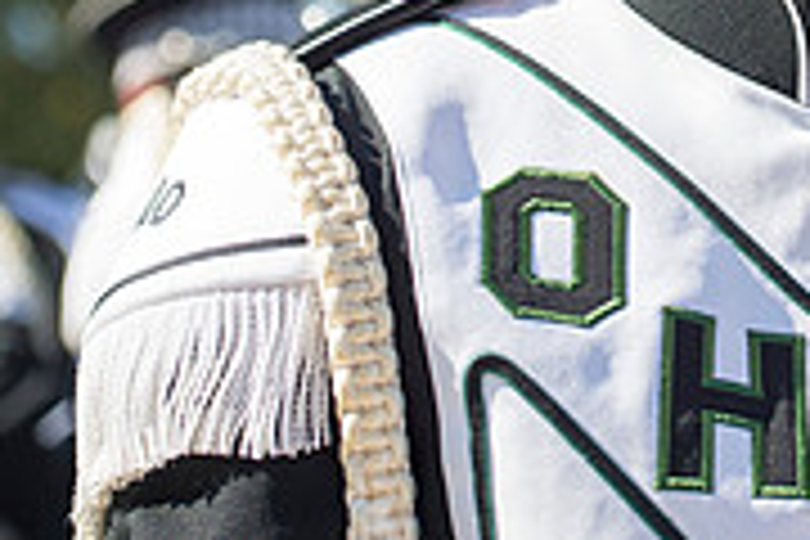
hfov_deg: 8.5
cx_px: 729
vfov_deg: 5.6
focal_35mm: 242
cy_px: -324
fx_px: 5445
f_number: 4.5
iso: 200
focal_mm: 75
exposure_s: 1/1000
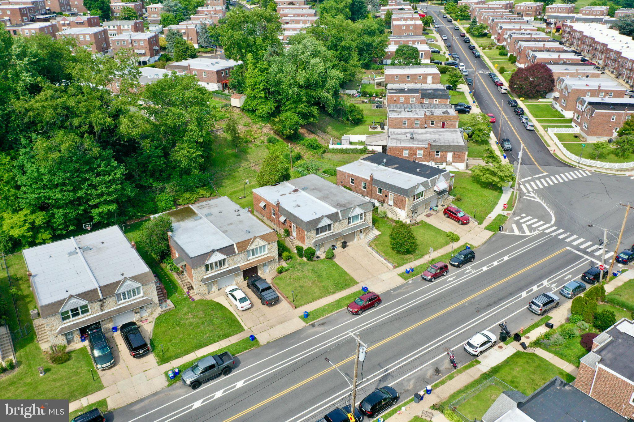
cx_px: 317
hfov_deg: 65.5
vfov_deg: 46.4
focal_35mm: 28
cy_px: 211
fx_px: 493
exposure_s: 1/320
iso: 100
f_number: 5.6
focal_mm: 10.26
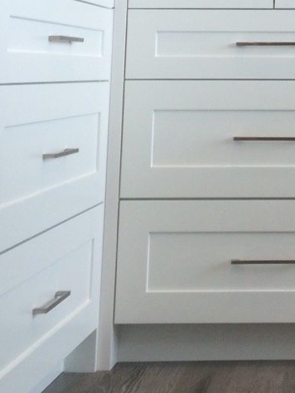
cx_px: 386
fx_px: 1148
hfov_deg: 14.0
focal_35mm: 101
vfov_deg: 18.2
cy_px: -113
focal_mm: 4.12
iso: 40
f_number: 2.2
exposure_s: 1/60
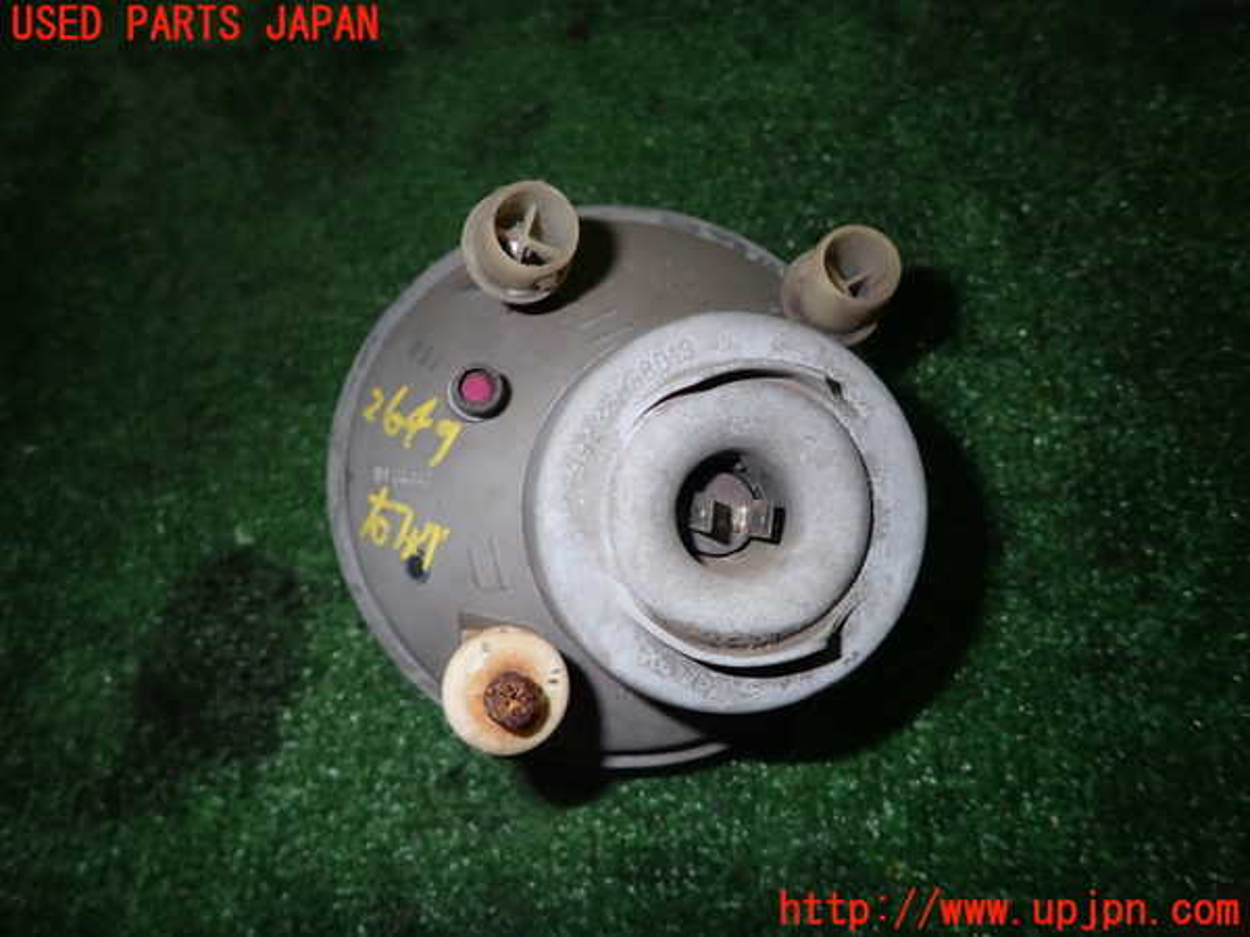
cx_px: 625
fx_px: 903
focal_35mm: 25
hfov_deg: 69.4
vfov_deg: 54.9
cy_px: 468
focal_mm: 4.5
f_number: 5.6
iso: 200
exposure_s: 1/30
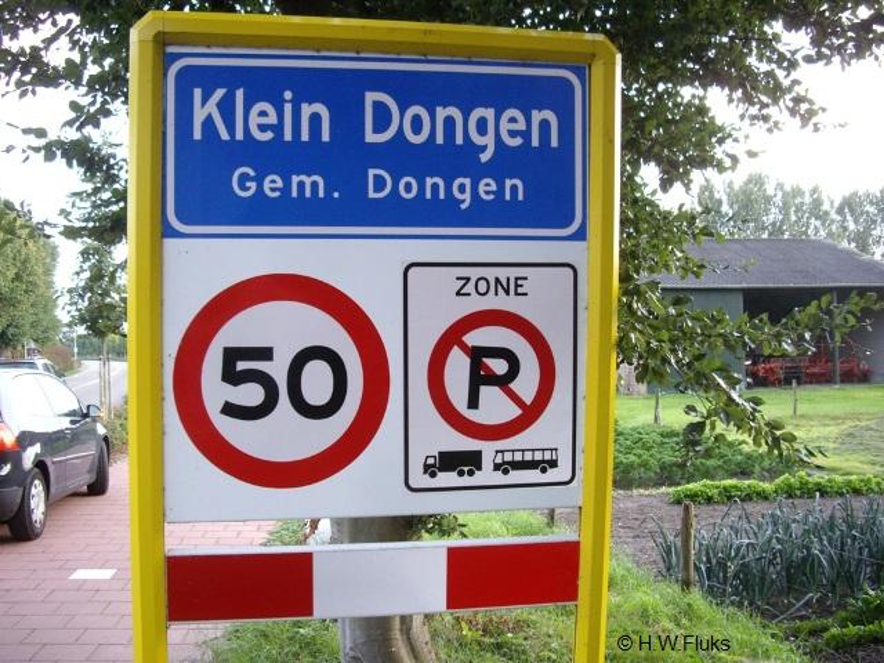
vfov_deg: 37.7
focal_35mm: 38
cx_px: 442
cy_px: 332
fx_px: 970
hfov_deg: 49.0
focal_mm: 7.9
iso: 400
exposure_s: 1/40
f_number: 2.8
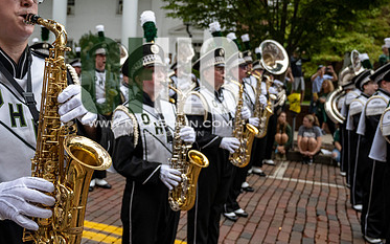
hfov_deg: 51.3
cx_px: 160
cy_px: 86
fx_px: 404
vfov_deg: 33.3
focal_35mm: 38
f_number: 4
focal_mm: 24
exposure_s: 1/1600
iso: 640
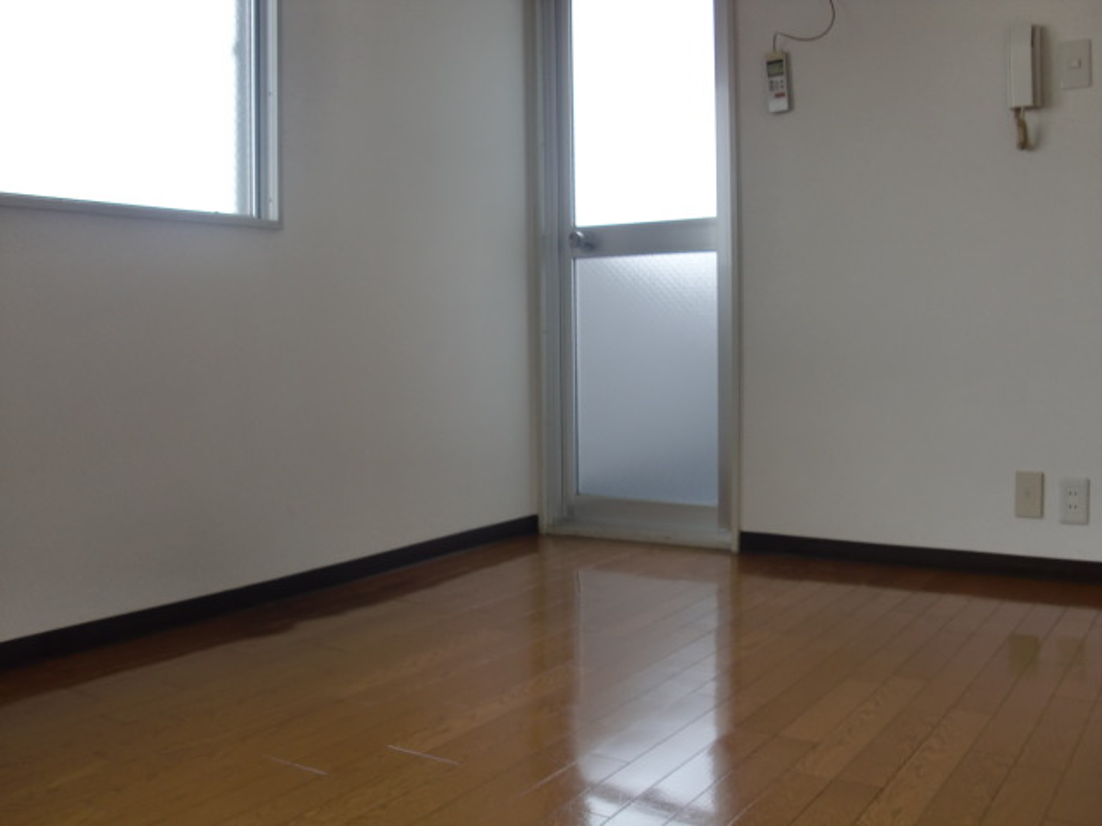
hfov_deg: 51.4
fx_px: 1146
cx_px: 551
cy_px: 413
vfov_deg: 39.7
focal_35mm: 36
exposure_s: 1/80
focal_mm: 6.3
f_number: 2.8
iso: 64
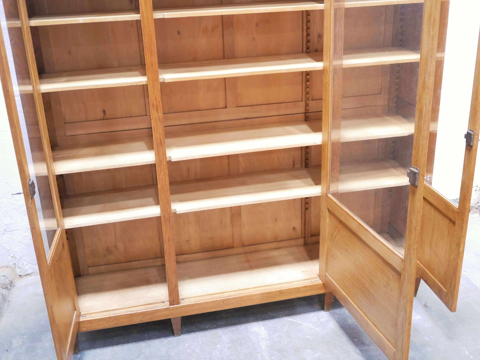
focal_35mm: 40
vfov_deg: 36.0
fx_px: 555
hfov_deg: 46.8
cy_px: 180
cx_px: 240
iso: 3200
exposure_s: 1/60
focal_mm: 20
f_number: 1.7
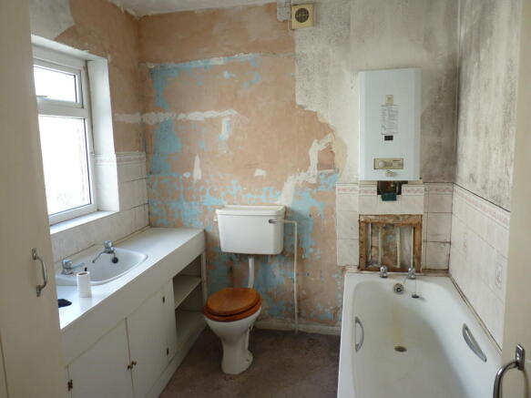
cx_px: 266
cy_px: 199
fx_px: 414
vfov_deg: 51.3
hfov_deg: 65.3
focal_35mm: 27
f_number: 2.8
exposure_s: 1/30
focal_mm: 4.8
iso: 80
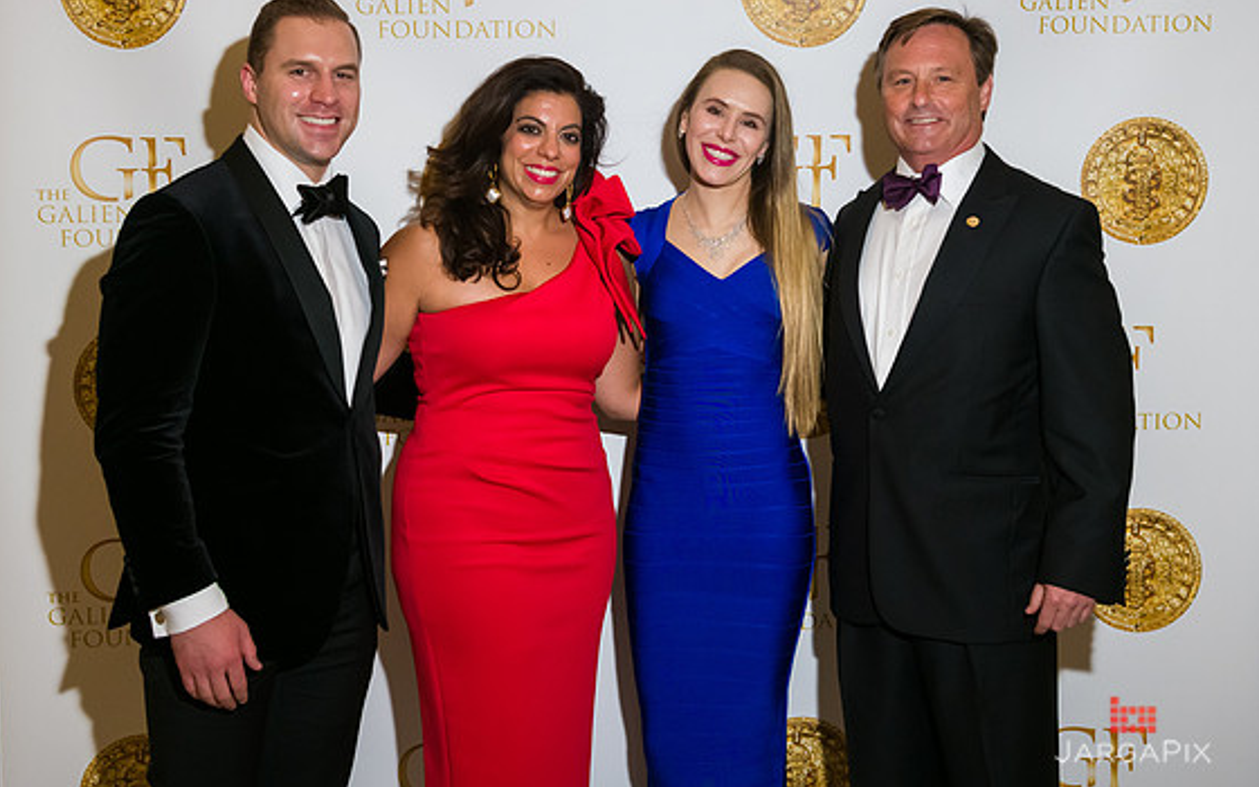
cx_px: 608
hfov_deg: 34.5
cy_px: 306
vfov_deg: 22.0
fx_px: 2024
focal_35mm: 59
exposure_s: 1/125
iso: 1600
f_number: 5
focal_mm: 48
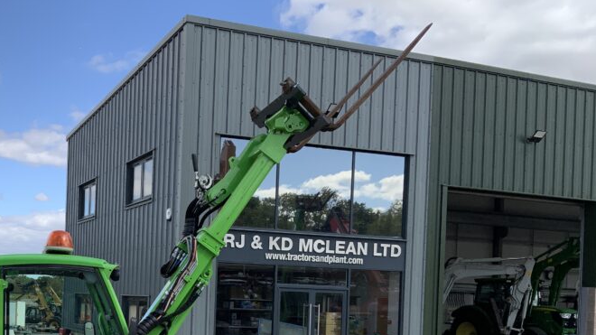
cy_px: 302
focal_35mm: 49
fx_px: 774
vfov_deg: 23.8
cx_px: 156
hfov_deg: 41.0
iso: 16
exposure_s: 1/1451
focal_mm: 3
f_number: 1.8
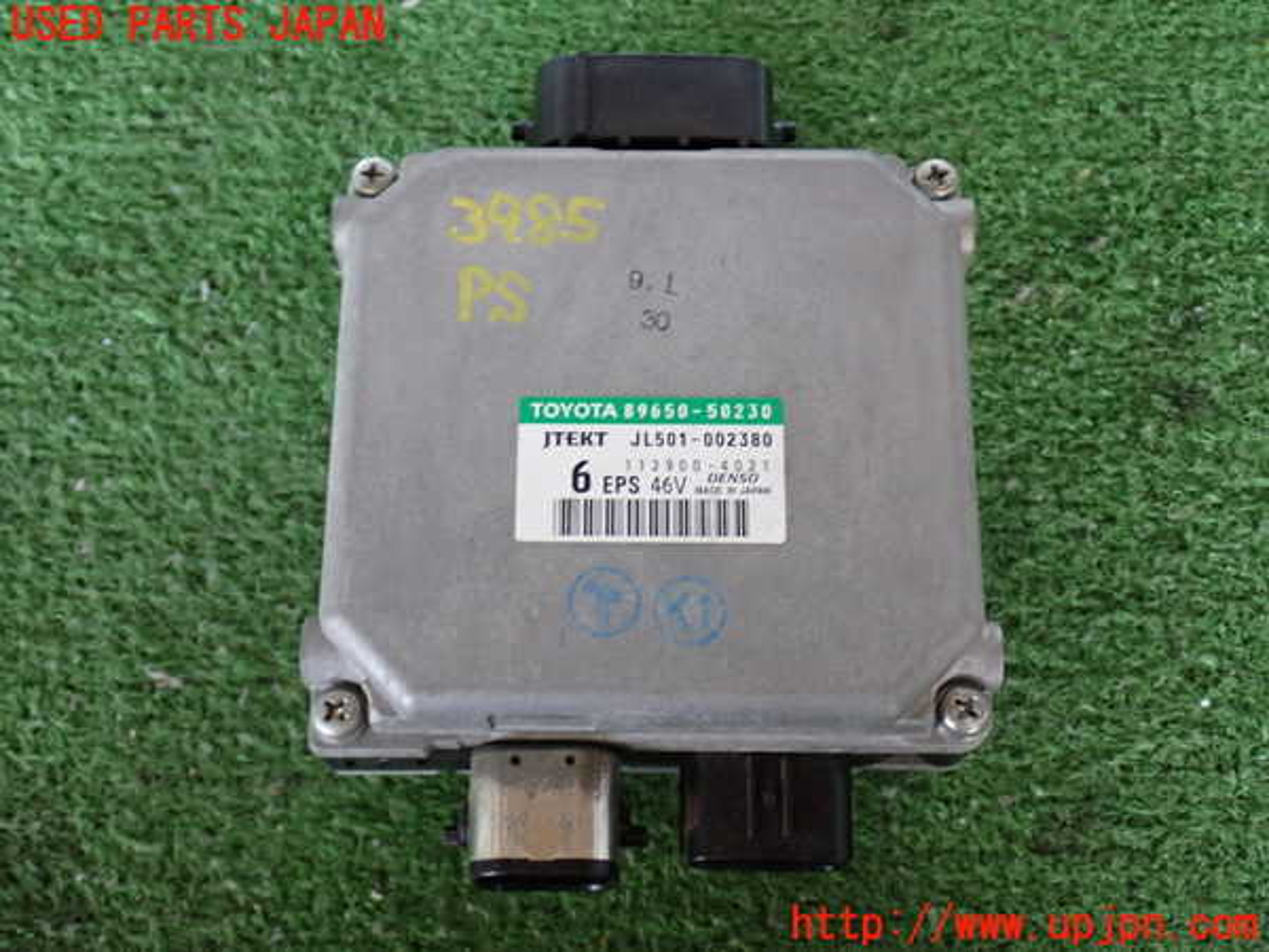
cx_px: 634
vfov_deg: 30.9
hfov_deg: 40.4
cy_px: 476
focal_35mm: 47
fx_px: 1723
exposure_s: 1/50
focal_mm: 8.4
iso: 320
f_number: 3.1
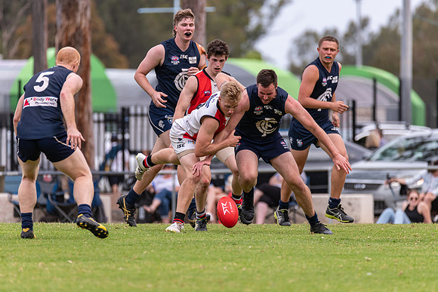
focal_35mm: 480
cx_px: 219
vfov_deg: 2.9
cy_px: 146
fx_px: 5846
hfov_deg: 4.3
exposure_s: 1/1250
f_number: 6.3
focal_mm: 460
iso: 800
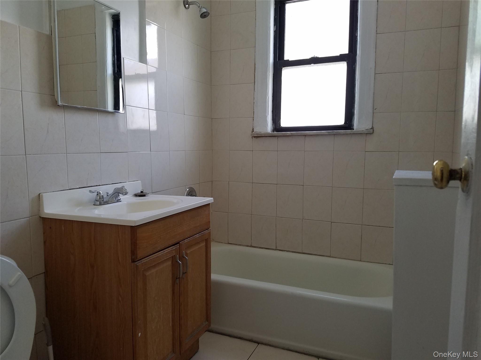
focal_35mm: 26
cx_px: 240
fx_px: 361
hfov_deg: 67.3
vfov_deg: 53.1
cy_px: 180
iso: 80
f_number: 1.7
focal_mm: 4.2
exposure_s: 1/60
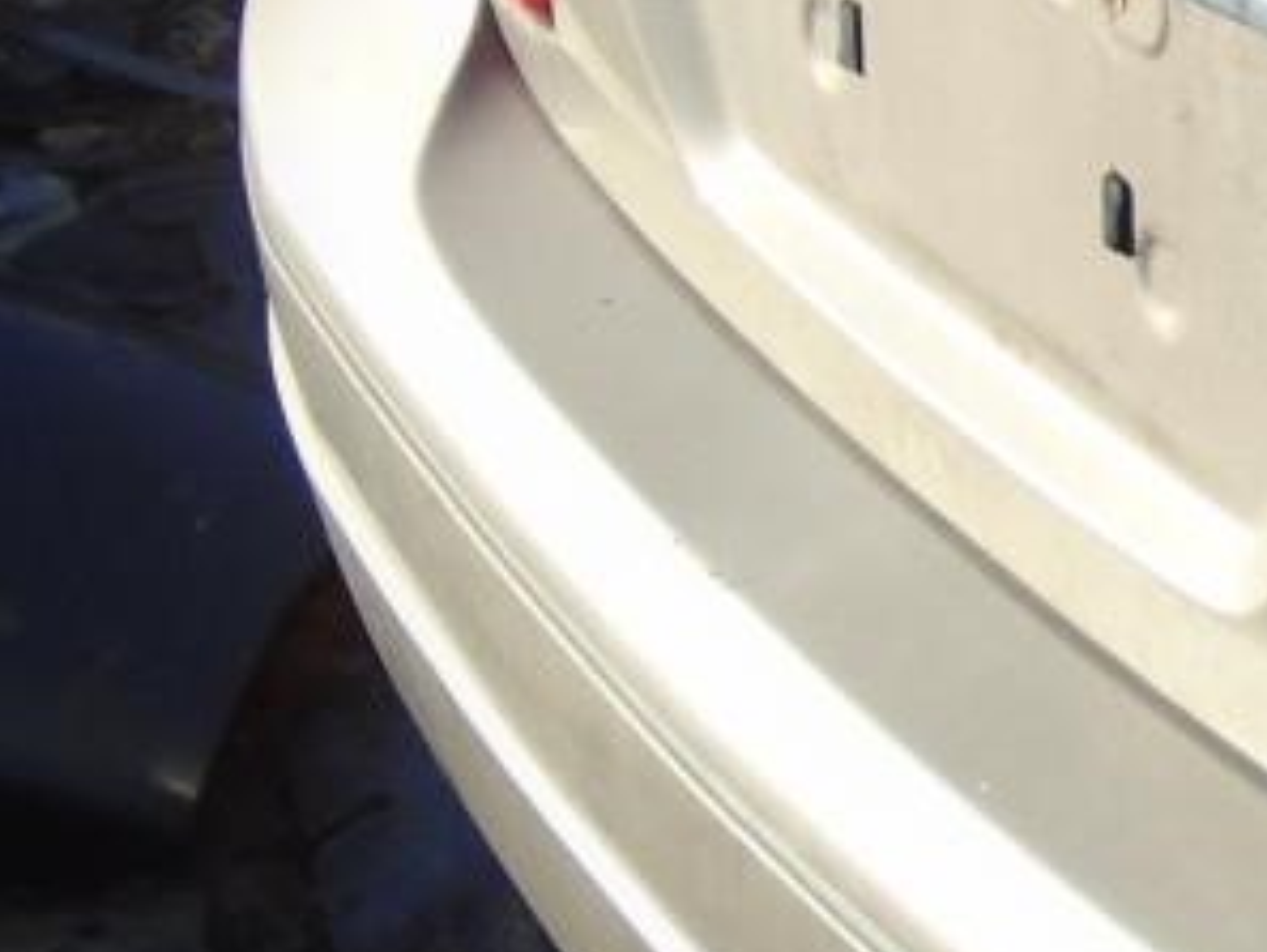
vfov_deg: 13.2
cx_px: 2449
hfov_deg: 14.8
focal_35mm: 112
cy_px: 572
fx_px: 4101
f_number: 8
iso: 100
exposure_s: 1/160
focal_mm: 4.6
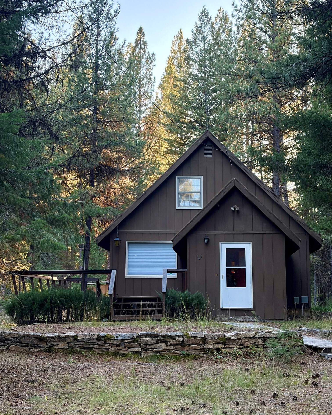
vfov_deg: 34.1
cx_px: 165
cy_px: 199
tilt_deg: +10.3
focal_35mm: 55
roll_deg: +0.4
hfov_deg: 27.6
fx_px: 676
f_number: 1.6
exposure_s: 1/142
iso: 100
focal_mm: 5.96
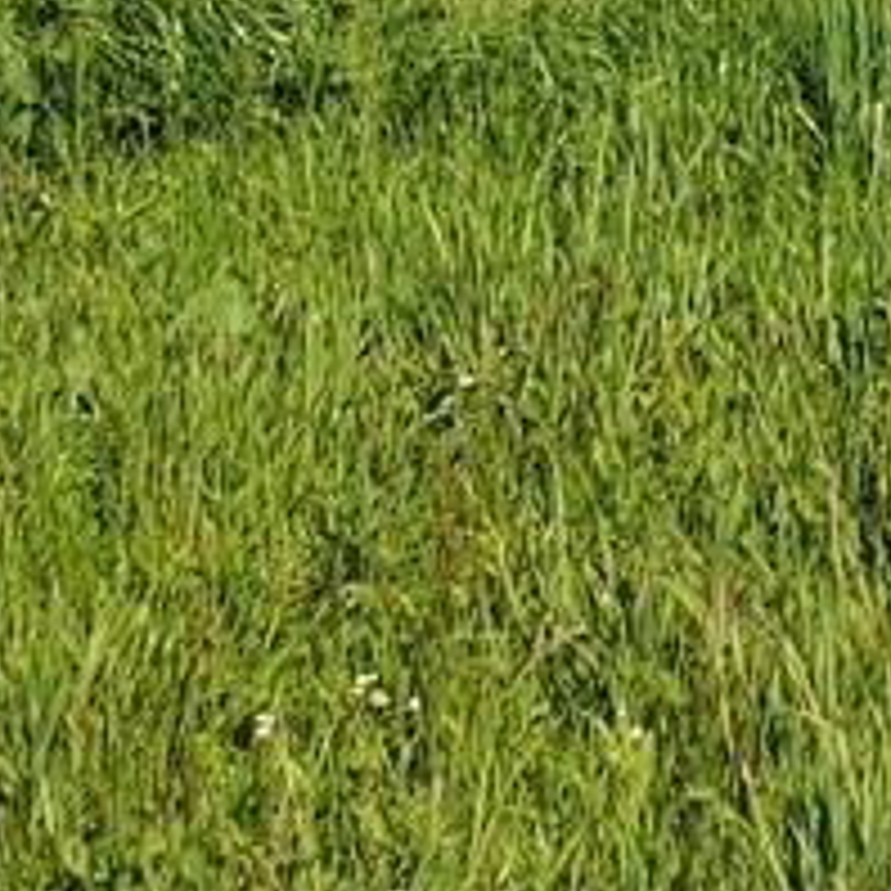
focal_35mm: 119
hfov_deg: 12.7
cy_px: -832
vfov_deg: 12.9
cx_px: 1822
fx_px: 3465
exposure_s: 1/1894
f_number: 2.4
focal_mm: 4.3
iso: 50
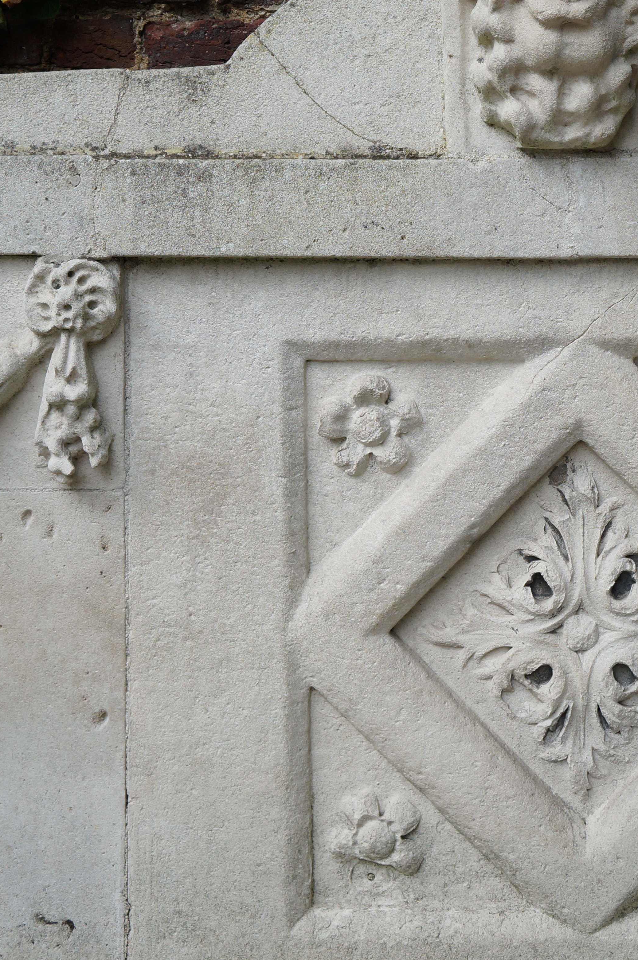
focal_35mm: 66
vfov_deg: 30.0
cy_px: 238
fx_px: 1758
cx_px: 421
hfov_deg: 20.5
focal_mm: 28
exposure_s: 1/320
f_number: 5.6
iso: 200
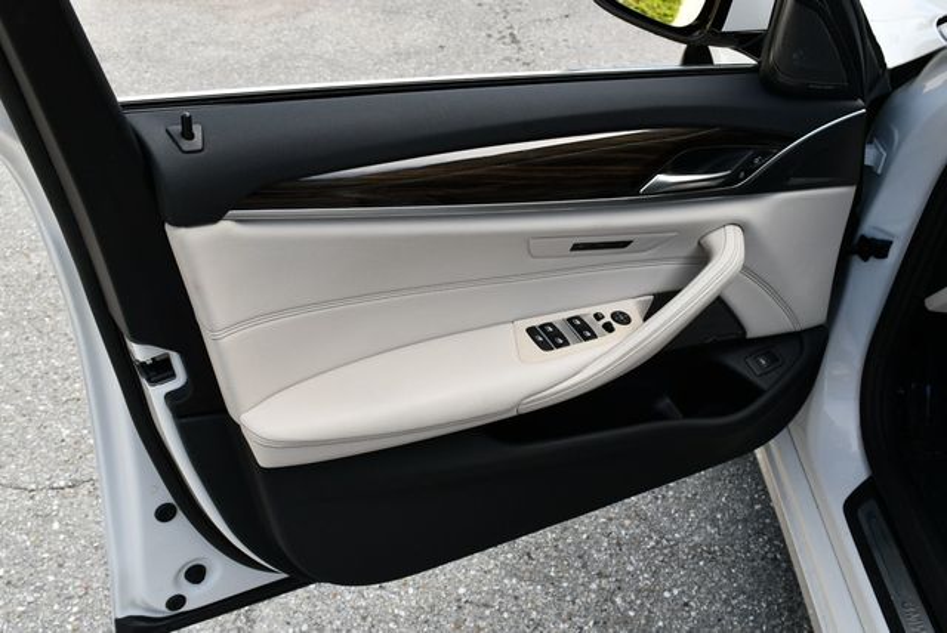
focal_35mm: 36
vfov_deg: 36.9
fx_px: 948
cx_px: 474
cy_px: 316
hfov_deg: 53.1
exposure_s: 1/250
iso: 200
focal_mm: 18
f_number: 6.3
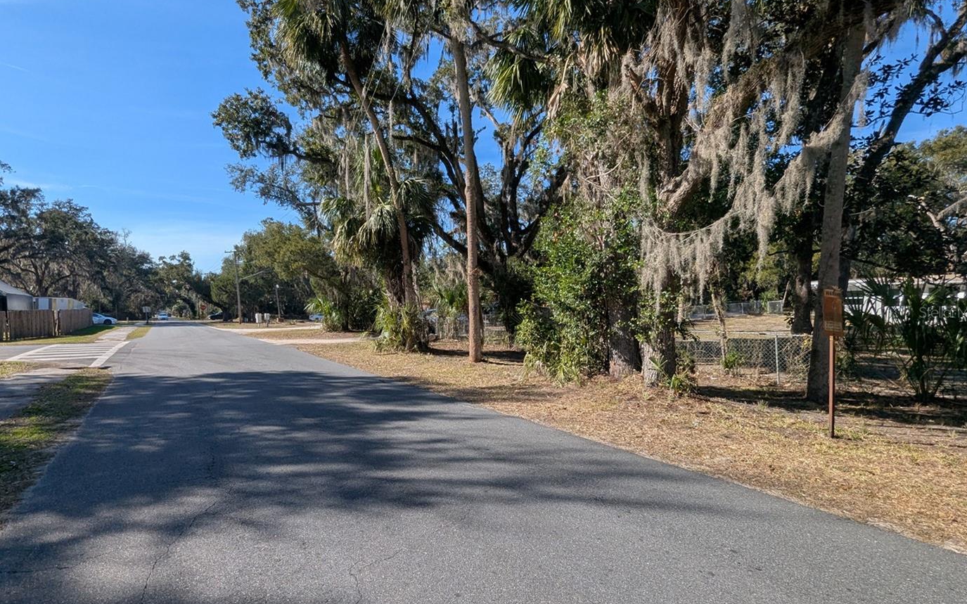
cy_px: 312
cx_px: 425
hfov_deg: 97.3
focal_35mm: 16
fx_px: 422
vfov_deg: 71.2
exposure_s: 1/1368
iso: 48
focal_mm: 1.95
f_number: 2.2
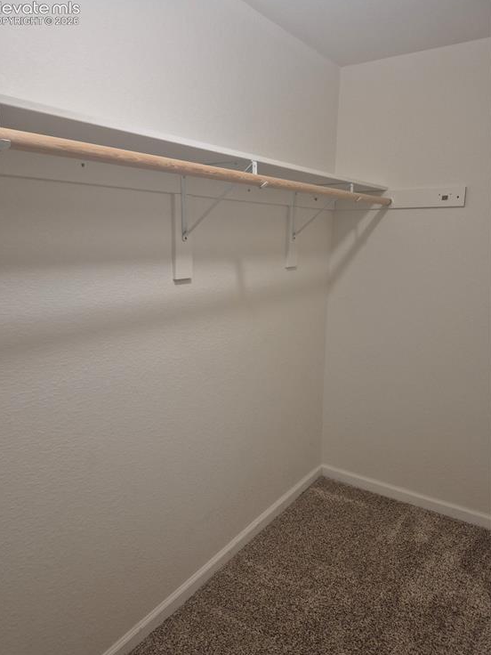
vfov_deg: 71.6
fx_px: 454
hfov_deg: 56.8
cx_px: 238
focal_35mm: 24
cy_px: 322
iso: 320
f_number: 1.8
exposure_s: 1/120
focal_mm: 5.4
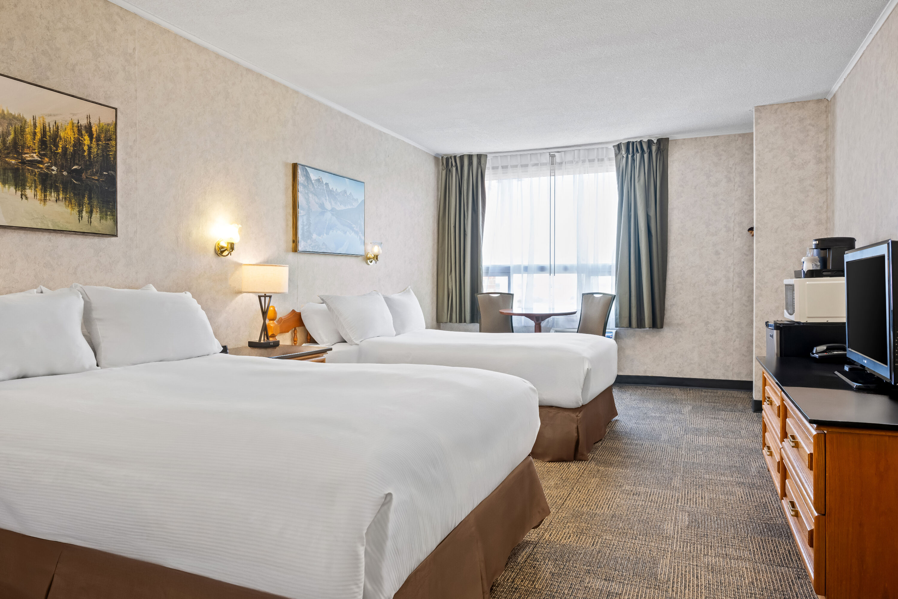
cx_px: 449
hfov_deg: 73.7
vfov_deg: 53.1
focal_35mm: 24
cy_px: 300
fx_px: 599
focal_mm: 24
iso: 400
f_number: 11
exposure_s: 1/1.25
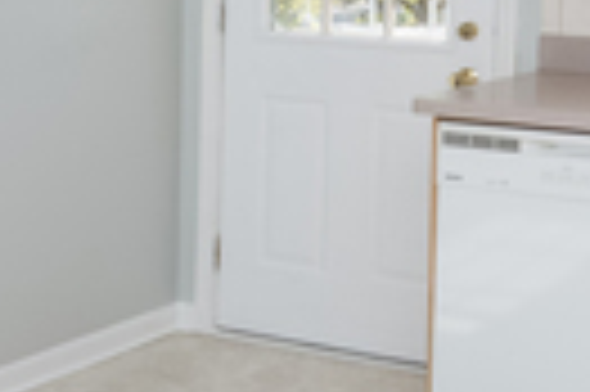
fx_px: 1359
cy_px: 345
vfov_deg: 16.2
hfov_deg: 24.2
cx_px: 441
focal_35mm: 83
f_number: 9
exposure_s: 1/160
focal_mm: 17
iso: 320
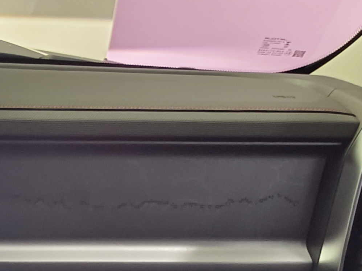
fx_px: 1025
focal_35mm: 98
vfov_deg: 13.3
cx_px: -258
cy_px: 521
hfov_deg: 17.0
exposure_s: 1/33.3
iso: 1373
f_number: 1.88
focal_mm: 5.56
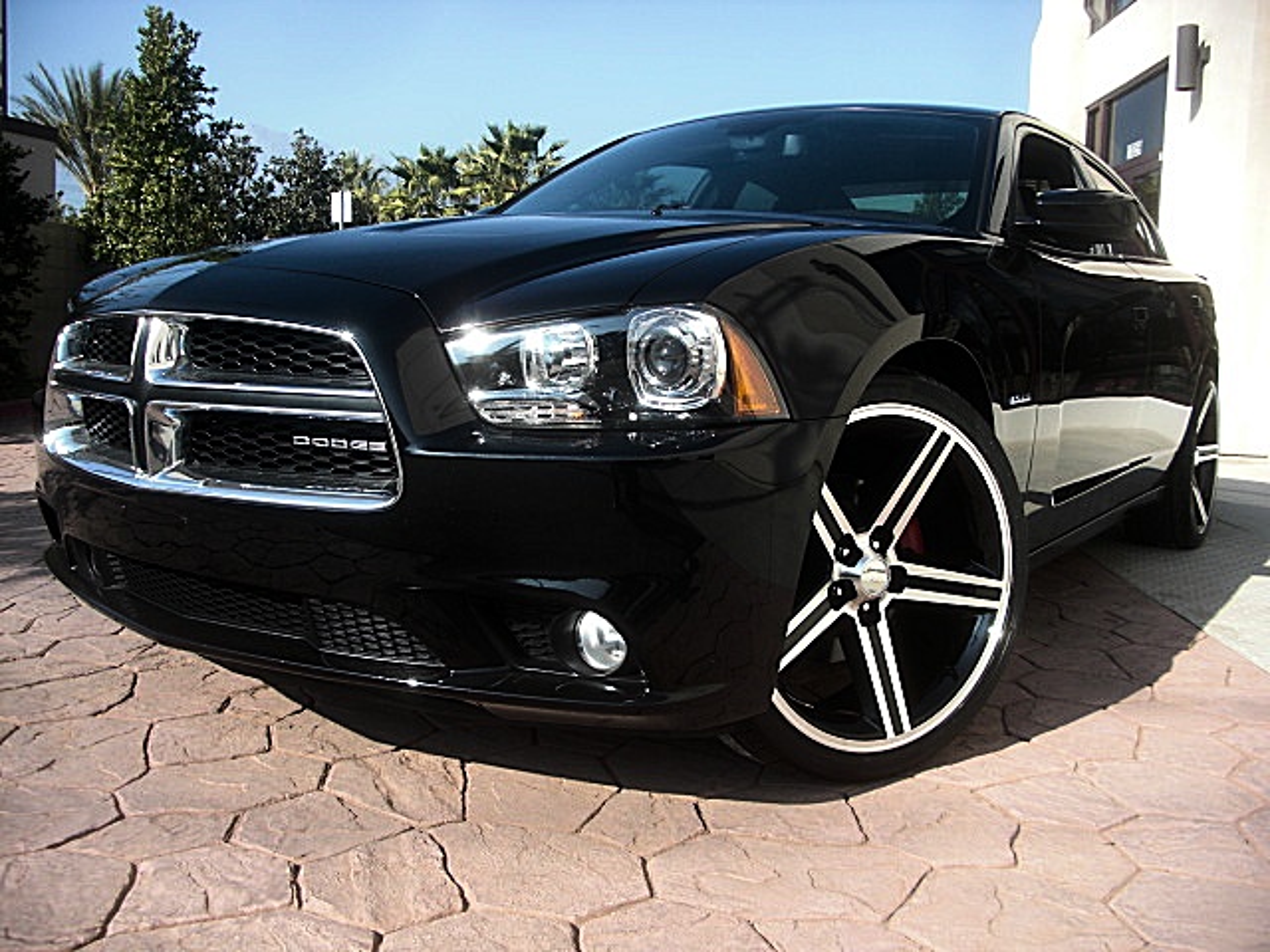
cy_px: 476
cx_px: 635
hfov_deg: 51.4
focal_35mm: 36
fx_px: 1321
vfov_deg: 39.7
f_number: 2.8
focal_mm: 6.3
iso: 50
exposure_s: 1/400
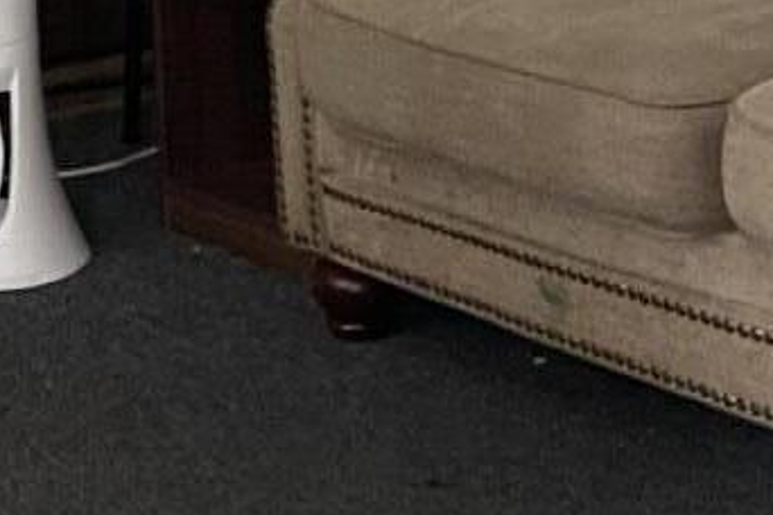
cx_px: -389
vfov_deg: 9.0
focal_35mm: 152
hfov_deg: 12.8
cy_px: 393
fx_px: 3264
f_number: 1.6
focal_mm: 5.1
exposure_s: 1/60
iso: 320
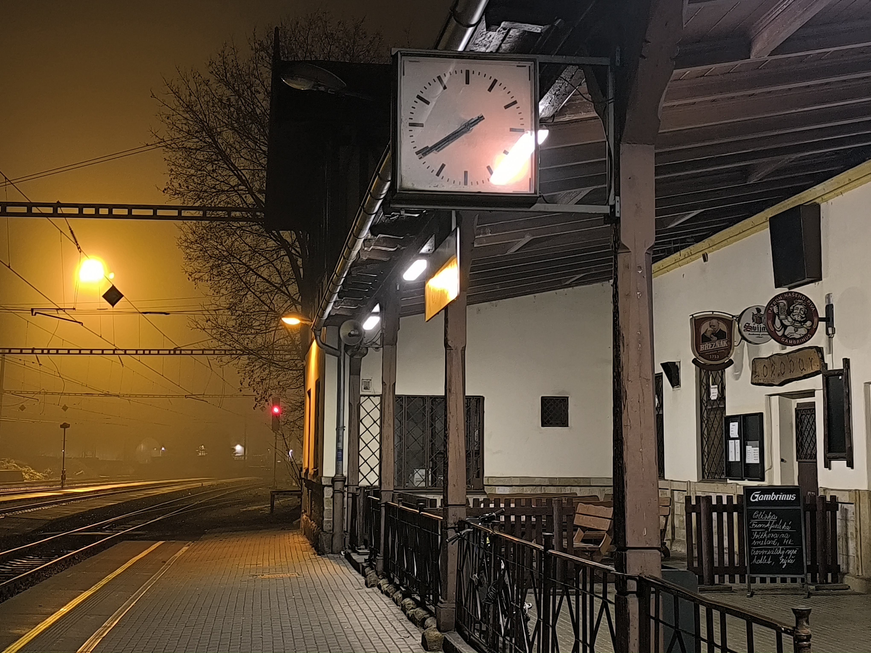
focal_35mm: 51
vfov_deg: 28.6
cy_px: 326
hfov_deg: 37.5
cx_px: 436
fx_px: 1283
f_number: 1.65
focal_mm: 6.14
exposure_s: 1/50
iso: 1000
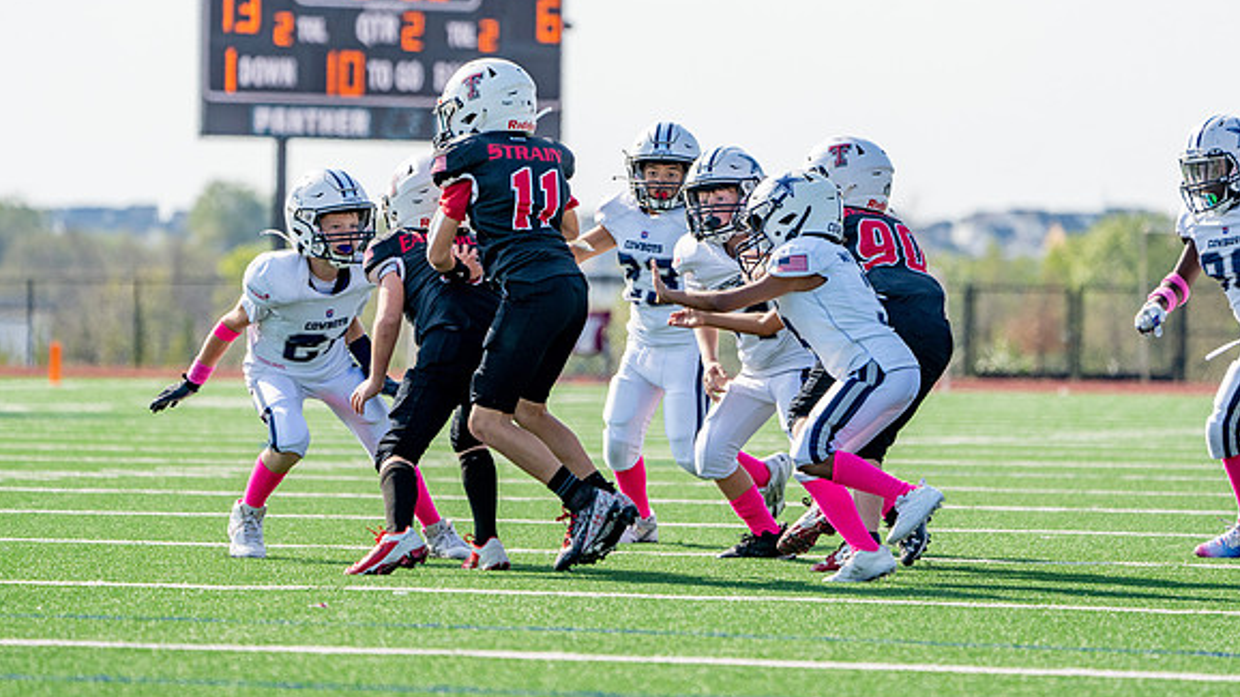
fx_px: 9699
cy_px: 259
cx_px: 620
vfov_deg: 4.1
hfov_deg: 7.3
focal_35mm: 295
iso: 320
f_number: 5.6
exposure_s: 1/1250
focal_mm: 262
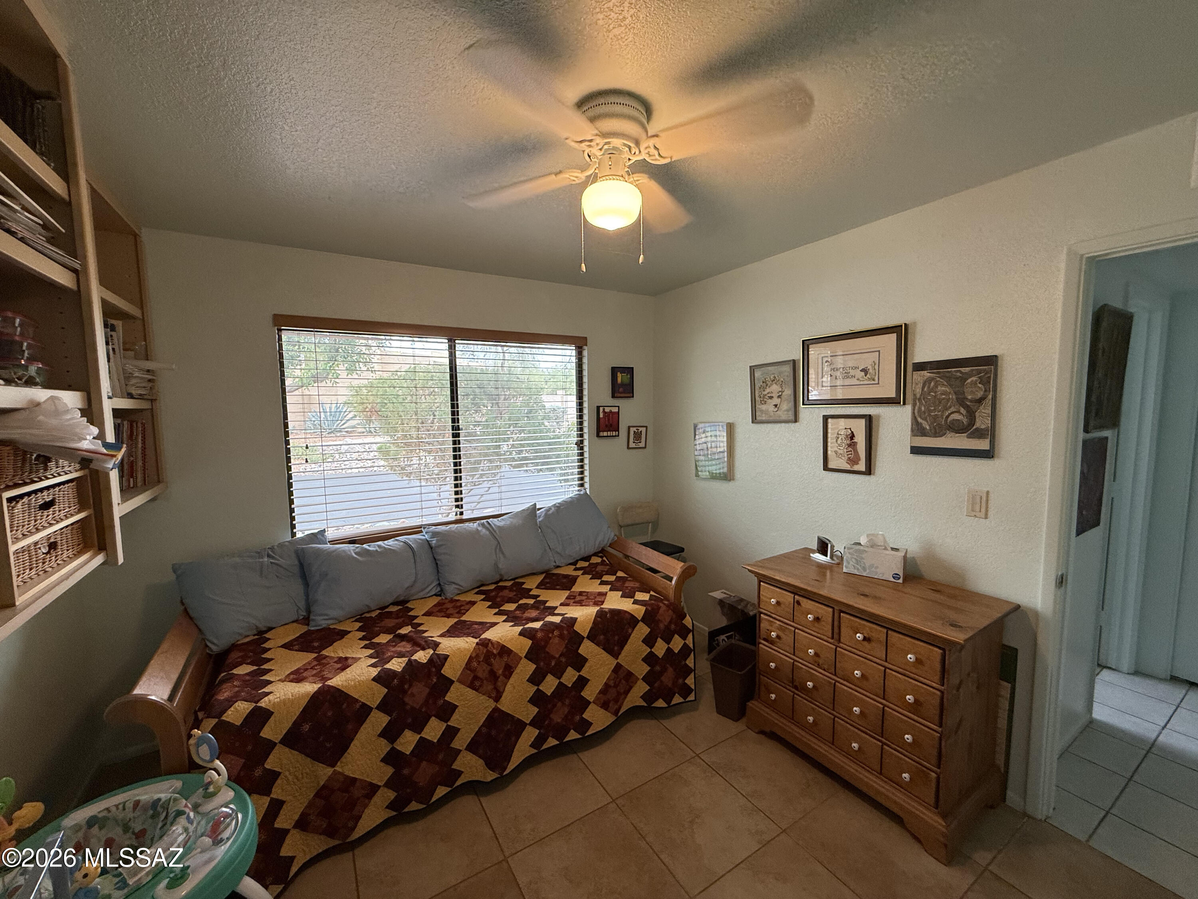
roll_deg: +0.3
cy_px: 450
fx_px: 485
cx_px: 599
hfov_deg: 102.1
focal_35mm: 14
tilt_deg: -5.2
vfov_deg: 85.7
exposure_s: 1/99
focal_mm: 2.22
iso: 160
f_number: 2.2
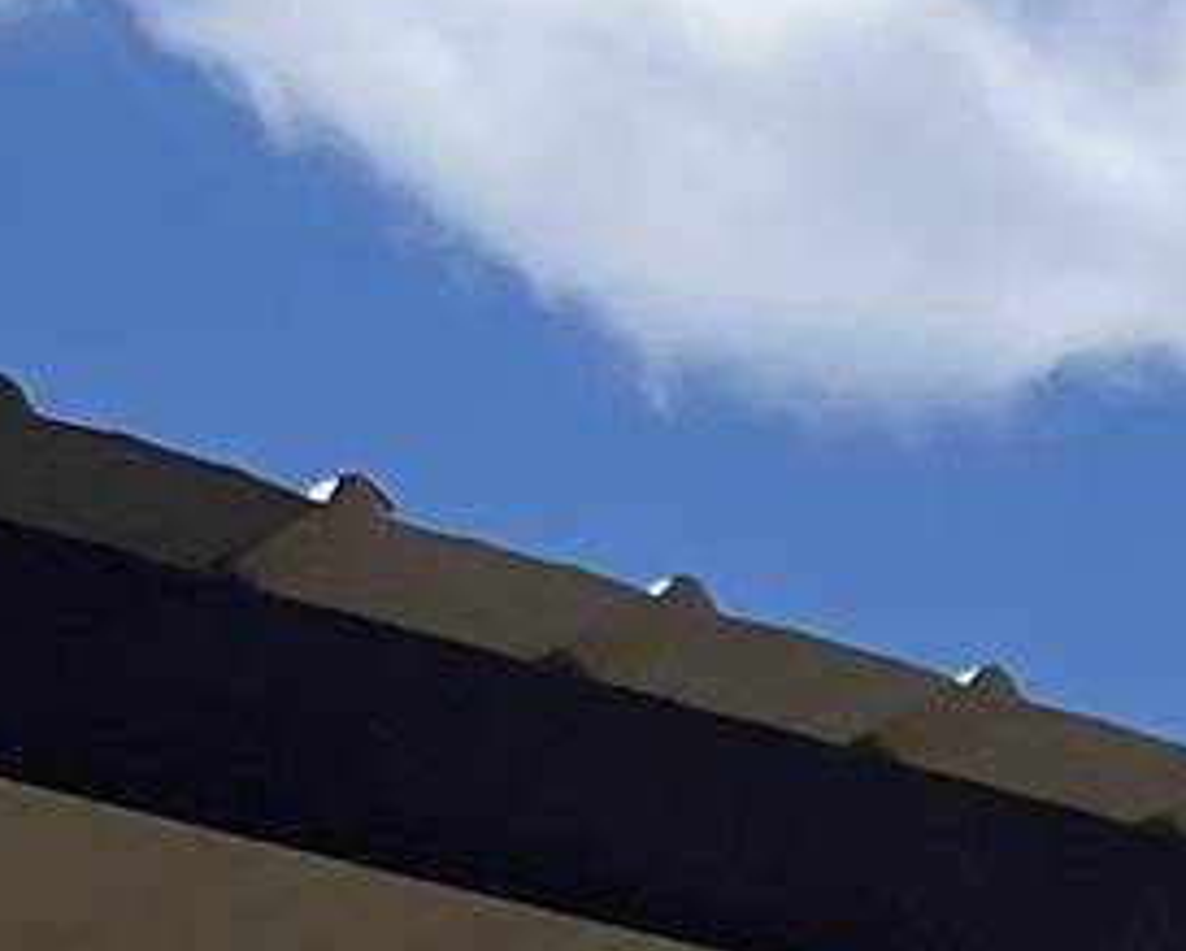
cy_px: 3283
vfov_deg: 6.4
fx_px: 7520
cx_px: 3150
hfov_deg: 8.1
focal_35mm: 214
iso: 50
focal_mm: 5.7
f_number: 1.5
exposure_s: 1/6211
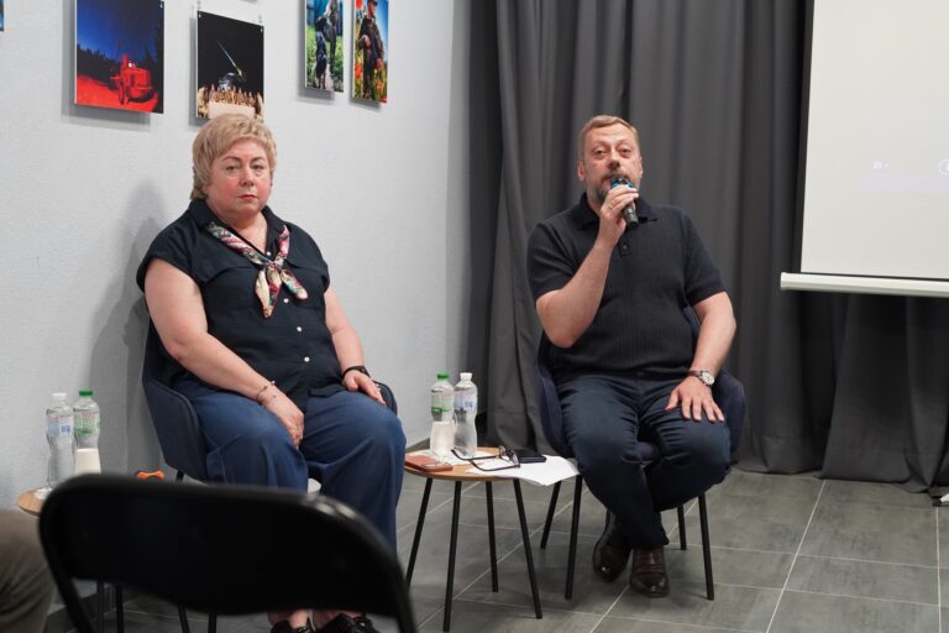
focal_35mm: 50
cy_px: 316
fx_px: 1318
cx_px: 474
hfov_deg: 39.6
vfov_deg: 27.0
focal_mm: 50
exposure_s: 1/160
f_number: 4
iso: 4000
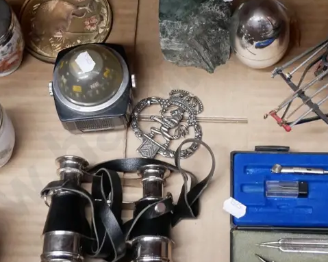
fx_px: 689
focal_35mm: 71
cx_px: 189
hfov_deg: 26.7
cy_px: 69
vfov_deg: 21.4
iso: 2500
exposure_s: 1/60
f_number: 4
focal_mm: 17
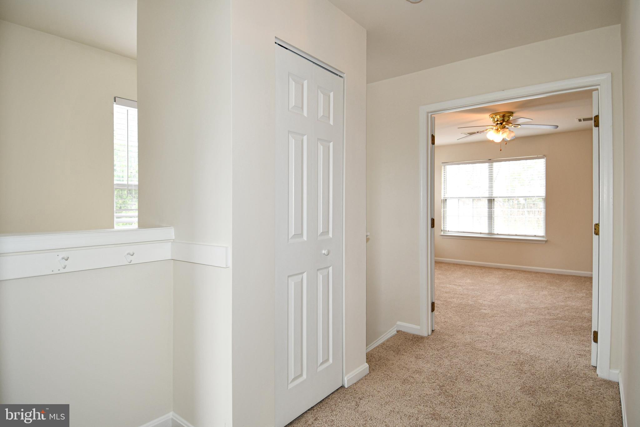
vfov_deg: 67.4
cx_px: 320
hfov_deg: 90.0
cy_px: 214
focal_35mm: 18
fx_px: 320
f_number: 4.5
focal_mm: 12
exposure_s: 1/80
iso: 200
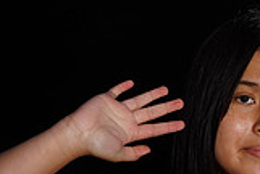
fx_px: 4500
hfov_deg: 3.3
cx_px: 195
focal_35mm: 622
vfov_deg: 2.2
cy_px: 254
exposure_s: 1/125
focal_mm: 173
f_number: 9
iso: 400
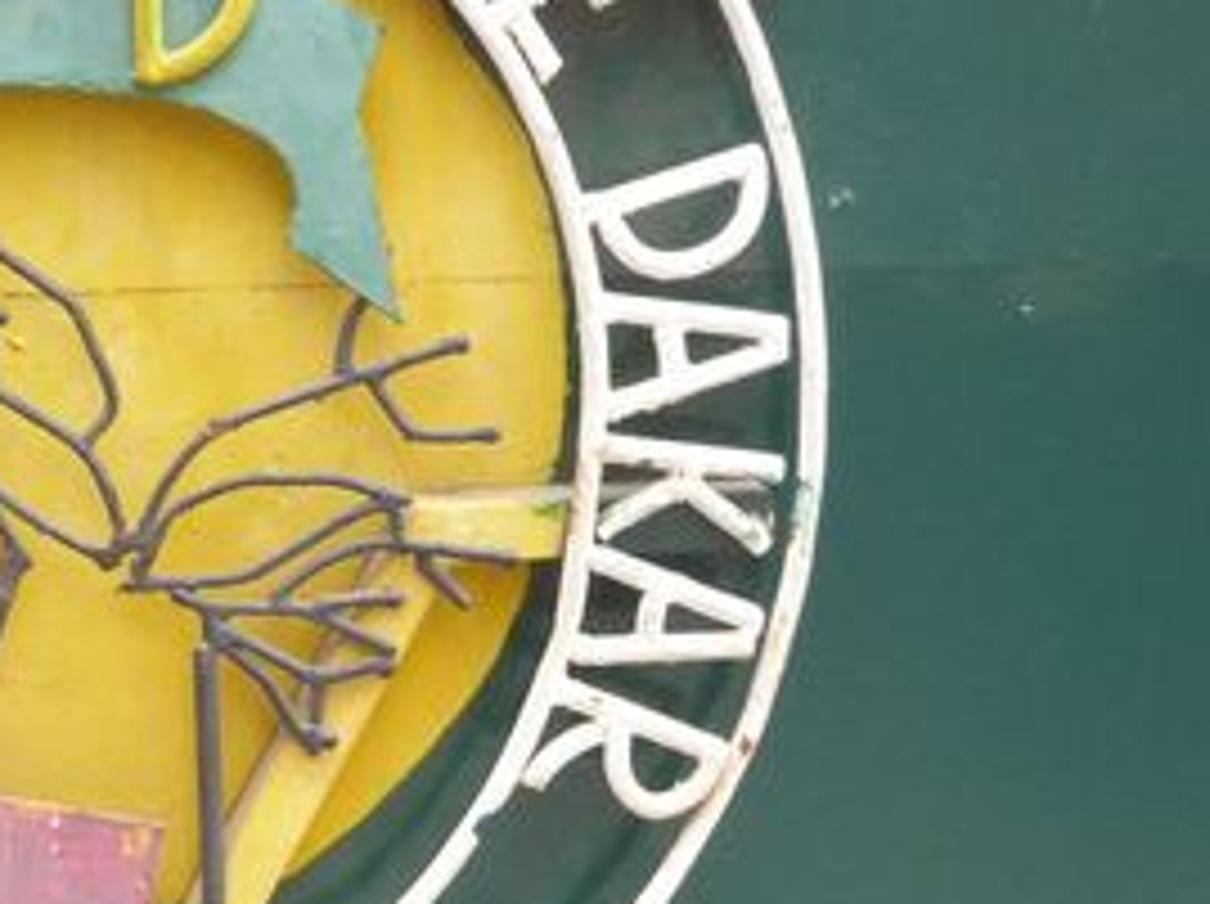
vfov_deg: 10.8
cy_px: 594
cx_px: -9
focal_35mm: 137
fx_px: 4782
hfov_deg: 14.2
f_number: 3.9
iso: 100
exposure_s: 1/60
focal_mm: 7.8
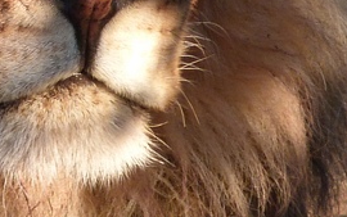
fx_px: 27834
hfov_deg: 0.7
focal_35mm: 2942
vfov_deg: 0.4
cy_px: -130
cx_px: 51
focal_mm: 108
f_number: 5.2
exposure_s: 1/125
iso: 125
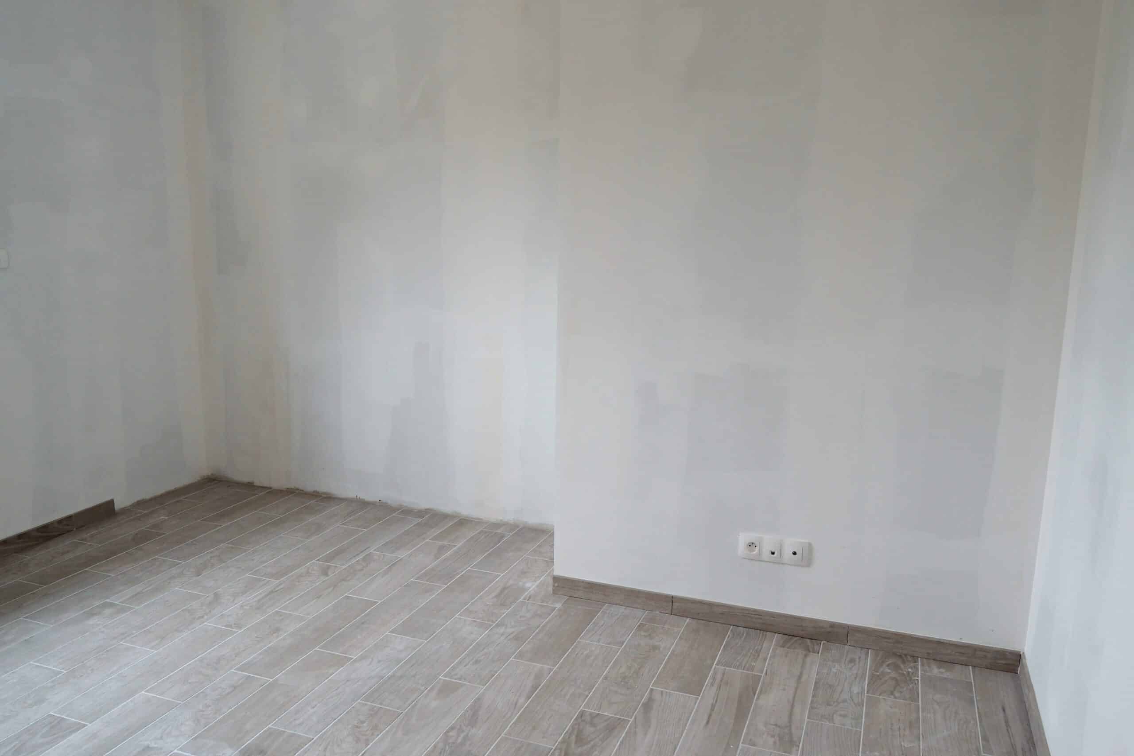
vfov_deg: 47.9
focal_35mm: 27
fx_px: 850
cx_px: 567
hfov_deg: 67.4
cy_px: 378
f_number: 9
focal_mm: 18
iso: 800
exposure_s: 1/10
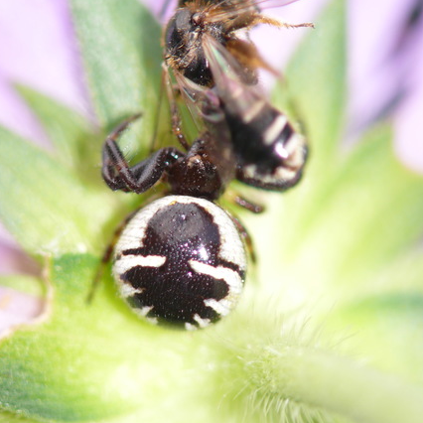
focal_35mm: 558
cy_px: 211
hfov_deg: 3.1
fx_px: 7714
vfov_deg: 3.1
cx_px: 200
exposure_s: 1/250
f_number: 3.7
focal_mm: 88.8
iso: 100
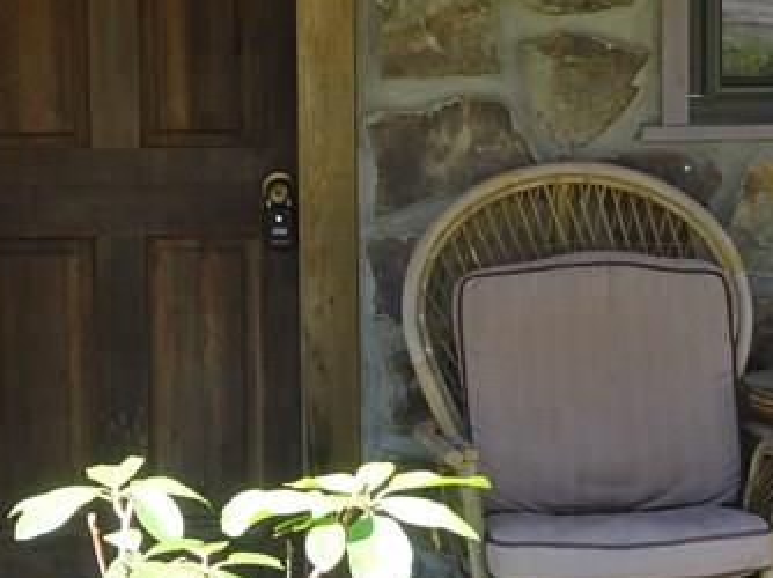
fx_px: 2946
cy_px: 240
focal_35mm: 132
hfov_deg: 14.9
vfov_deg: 11.2
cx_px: 278
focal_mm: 7.3
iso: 80
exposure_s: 1/50
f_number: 4
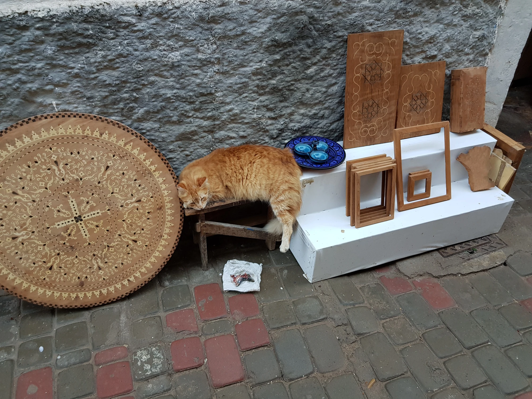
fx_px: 400
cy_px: 200
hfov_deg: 67.3
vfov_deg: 53.1
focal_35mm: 26
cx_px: 266
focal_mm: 4.2
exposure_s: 1/100
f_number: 1.7
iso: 80
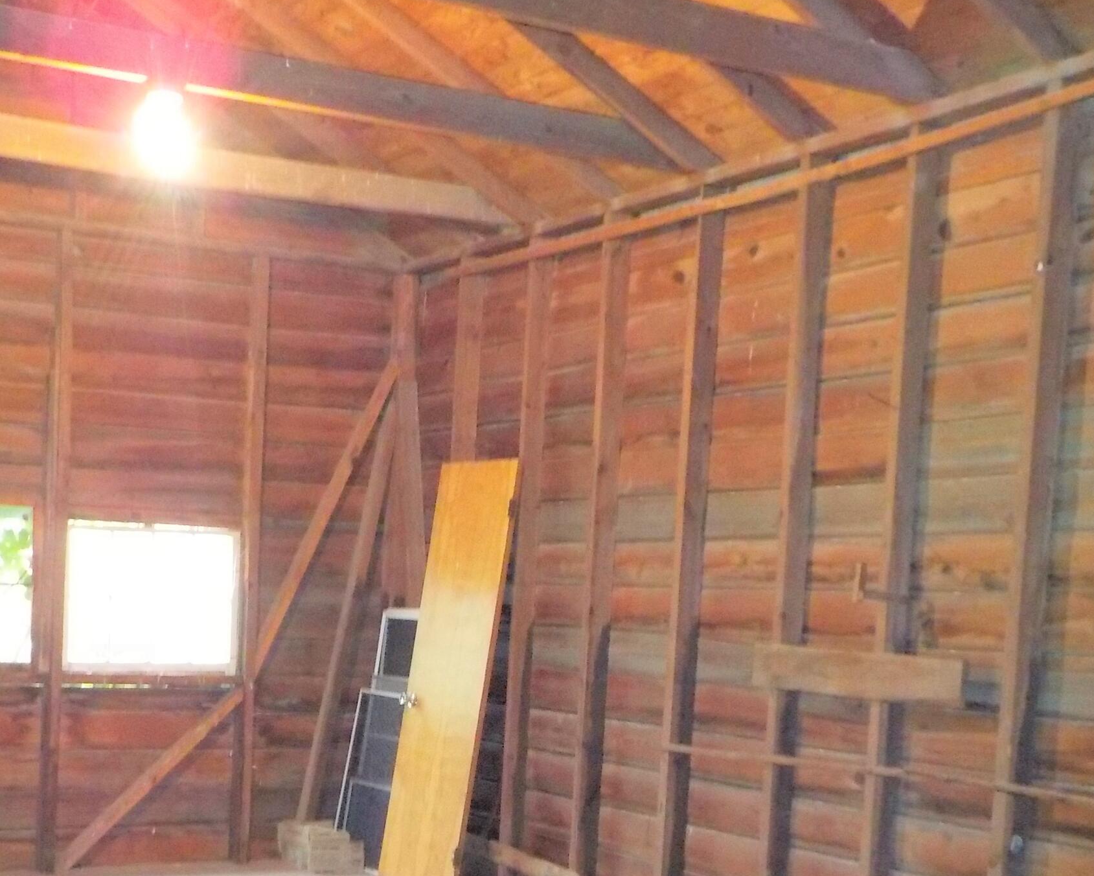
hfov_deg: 35.9
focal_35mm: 52
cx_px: 463
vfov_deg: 28.4
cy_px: 725
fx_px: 1684
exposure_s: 1/30
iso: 720
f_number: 3.3
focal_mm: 4.1
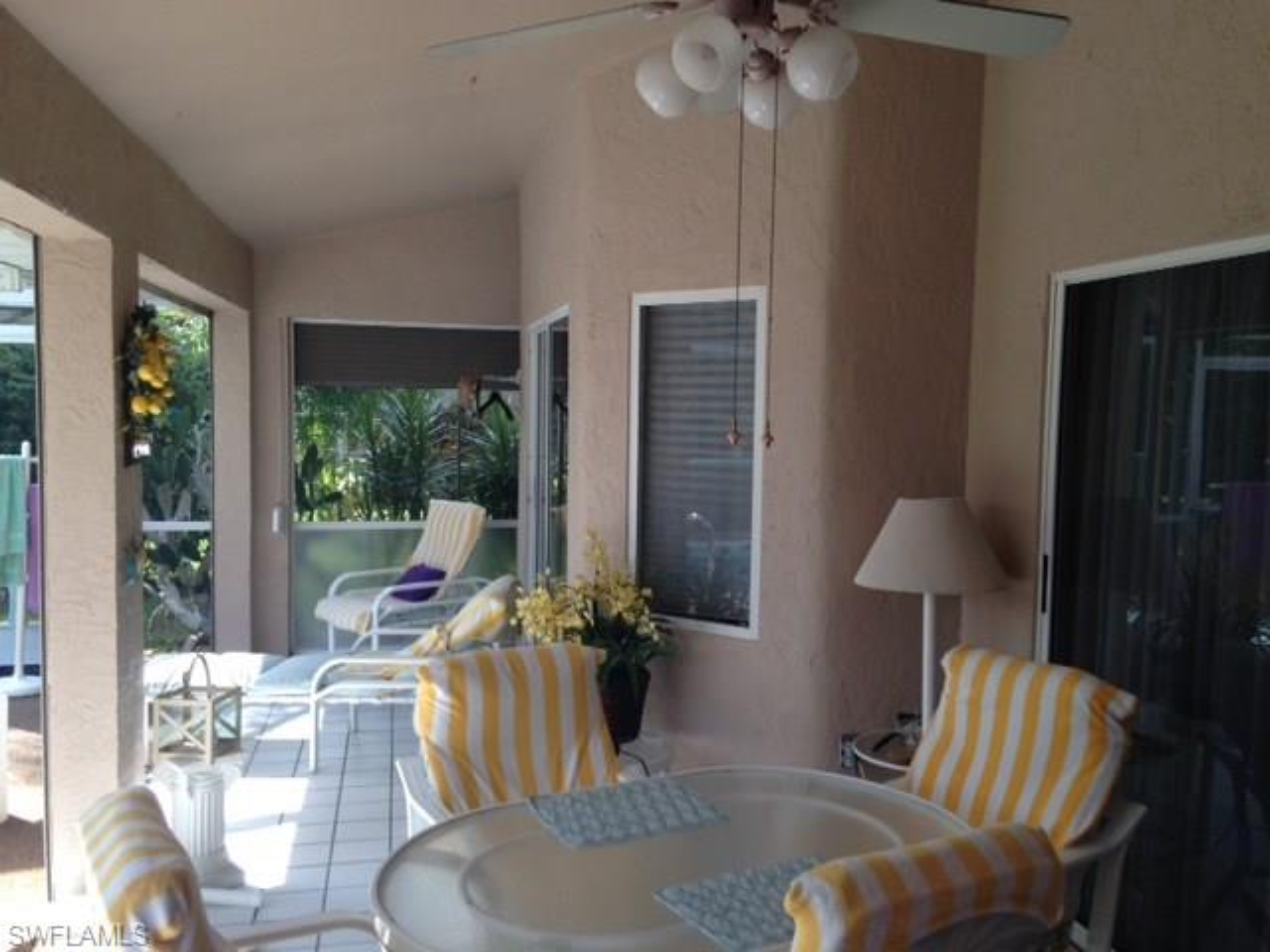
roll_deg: +1.3
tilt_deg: -5.2
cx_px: 635
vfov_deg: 42.9
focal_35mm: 33
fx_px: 1211
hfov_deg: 55.4
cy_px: 476
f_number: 2.4
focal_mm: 4.12
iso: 50
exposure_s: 1/146
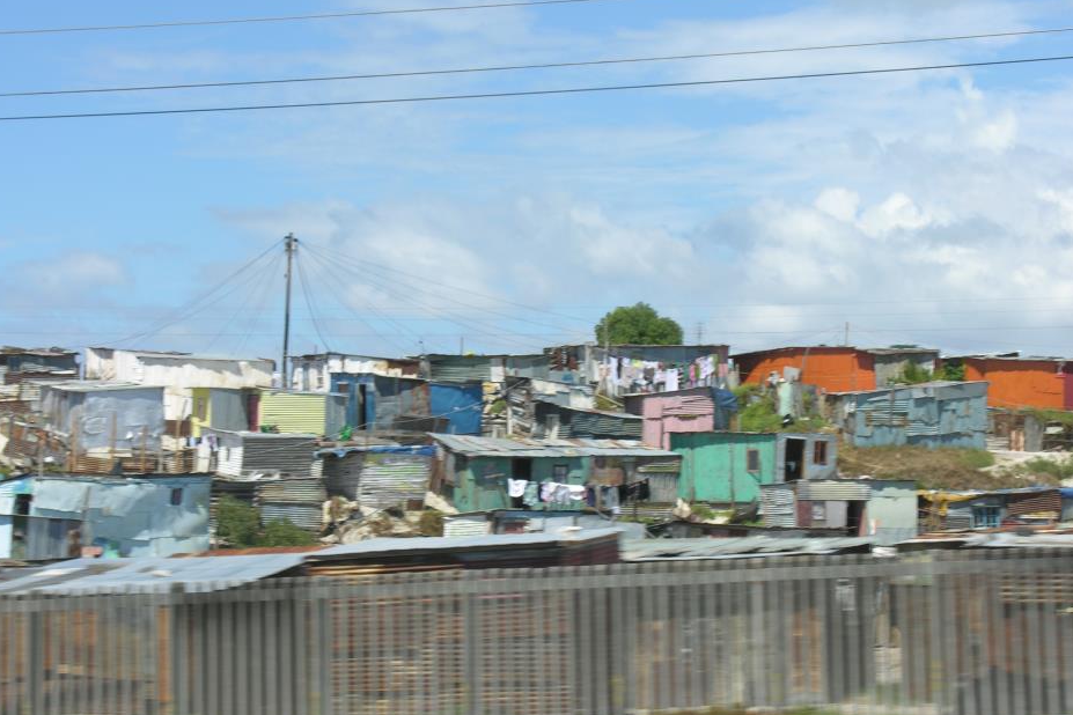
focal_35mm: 108
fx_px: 3219
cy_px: 377
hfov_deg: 18.9
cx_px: 506
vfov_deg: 12.7
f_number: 6.3
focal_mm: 24
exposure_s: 1/183
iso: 50
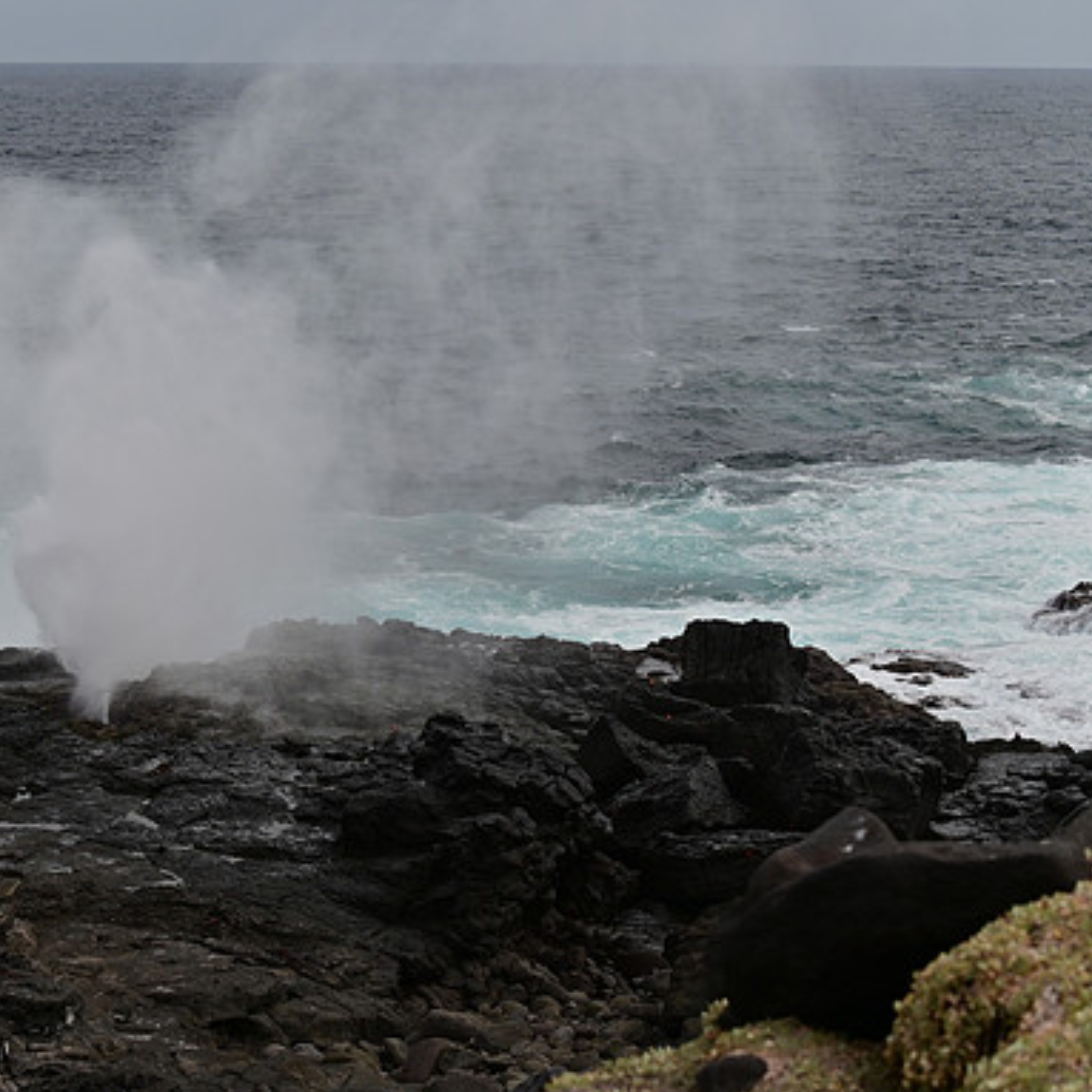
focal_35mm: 90
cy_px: 545
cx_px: 362
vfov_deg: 19.3
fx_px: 3212
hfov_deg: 19.2
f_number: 7.1
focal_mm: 70
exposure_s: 1/1000
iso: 200
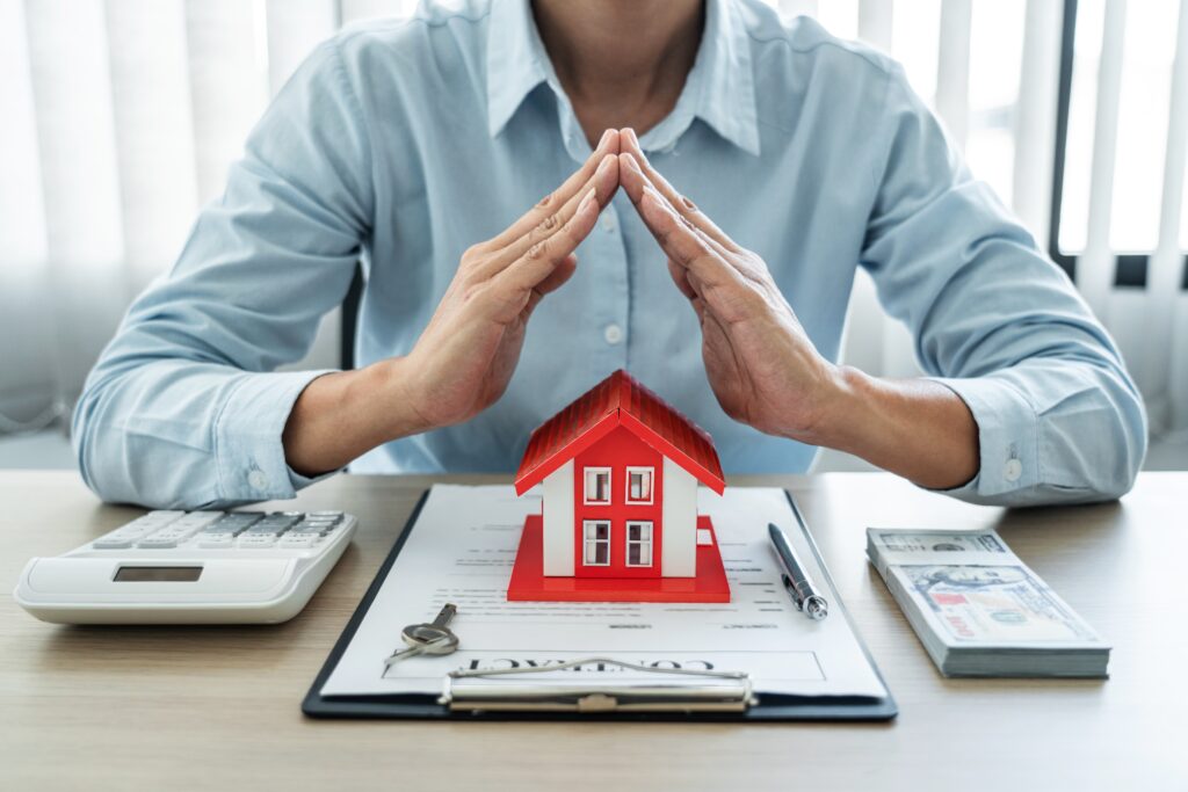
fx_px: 1188
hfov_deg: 53.1
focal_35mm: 36
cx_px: 594
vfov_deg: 36.9
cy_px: 396
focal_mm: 36
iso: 400
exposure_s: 1/125
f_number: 4
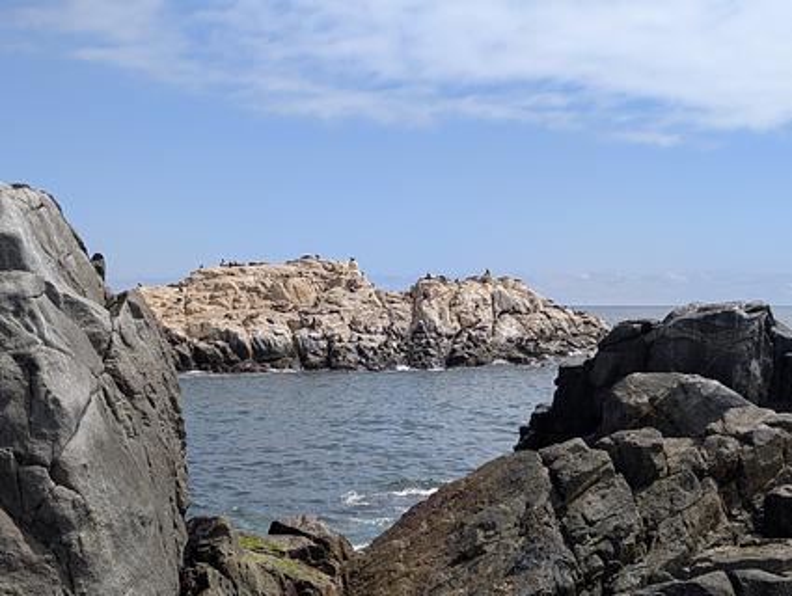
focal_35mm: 49
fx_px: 1123
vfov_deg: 29.7
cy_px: 298
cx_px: 396
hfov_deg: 38.9
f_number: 1.68
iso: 22
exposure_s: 1/1957
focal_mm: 6.9
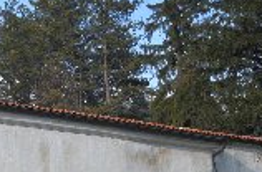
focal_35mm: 68
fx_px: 493
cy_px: 208
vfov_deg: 18.7
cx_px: -64
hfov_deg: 26.1
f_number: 11
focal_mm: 16
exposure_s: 1/320
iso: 400
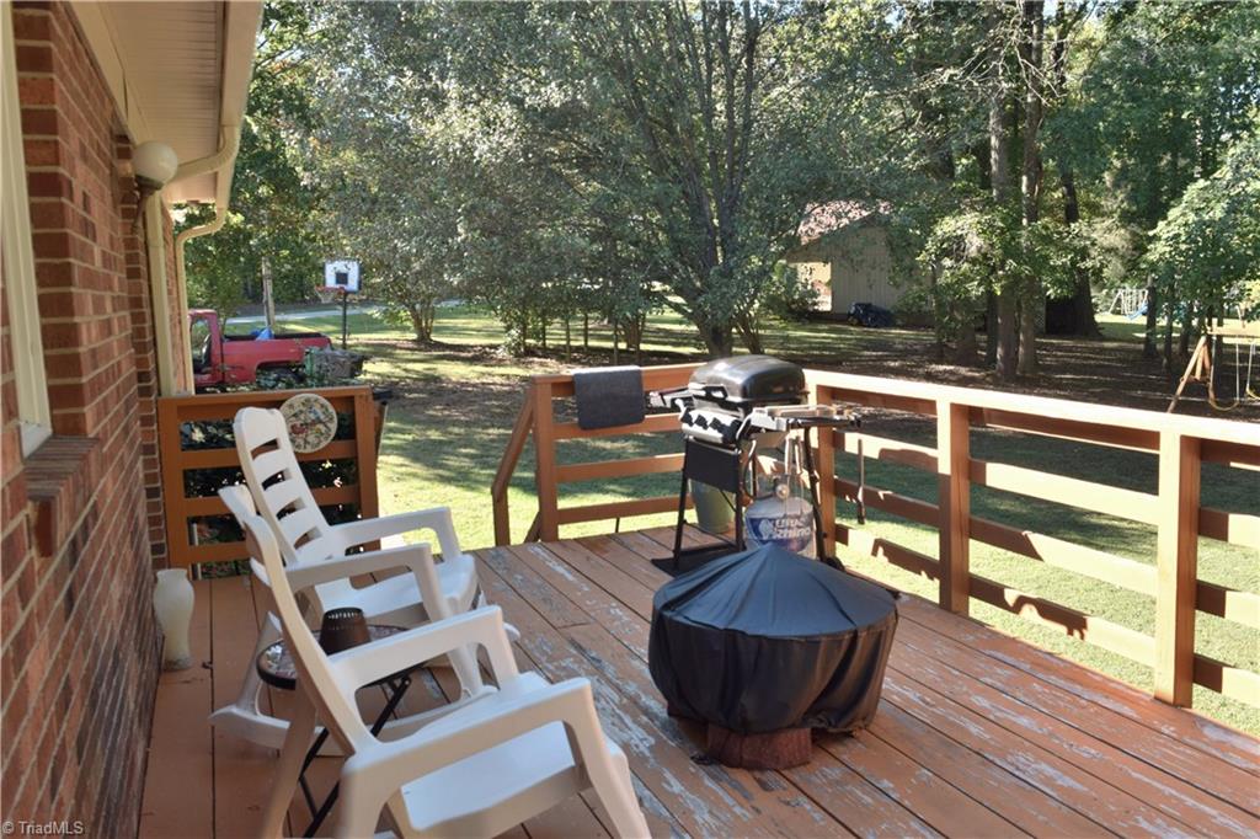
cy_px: 420
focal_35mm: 30
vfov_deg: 43.6
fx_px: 1050
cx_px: 630
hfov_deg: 61.9
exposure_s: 1/250
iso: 400
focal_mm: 20
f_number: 8
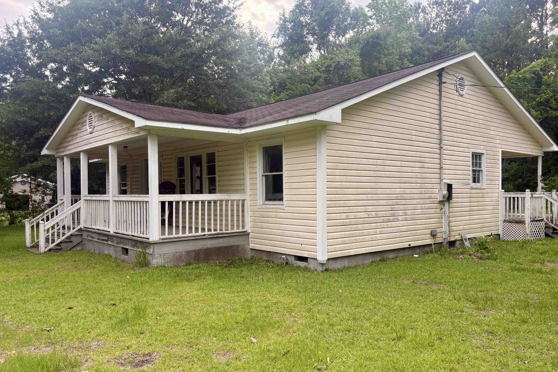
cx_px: 286
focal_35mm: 28
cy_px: 197
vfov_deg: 46.4
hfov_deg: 65.5
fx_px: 434
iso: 50
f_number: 1.6
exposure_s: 1/334
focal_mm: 5.96
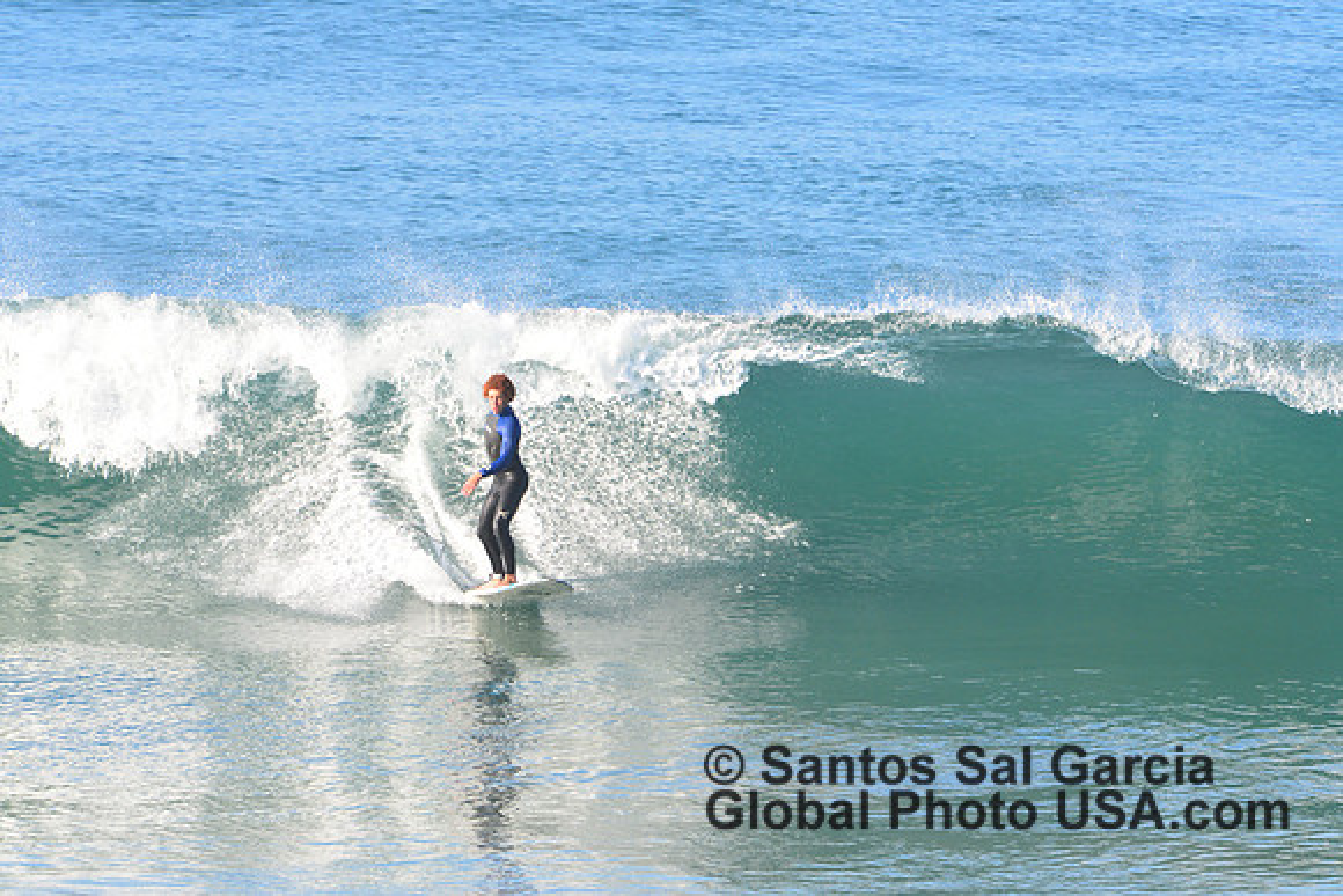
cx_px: 672
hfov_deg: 3.7
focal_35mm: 550
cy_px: 448
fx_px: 20522
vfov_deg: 2.5
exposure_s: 1/400
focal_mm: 550
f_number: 13
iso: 1000
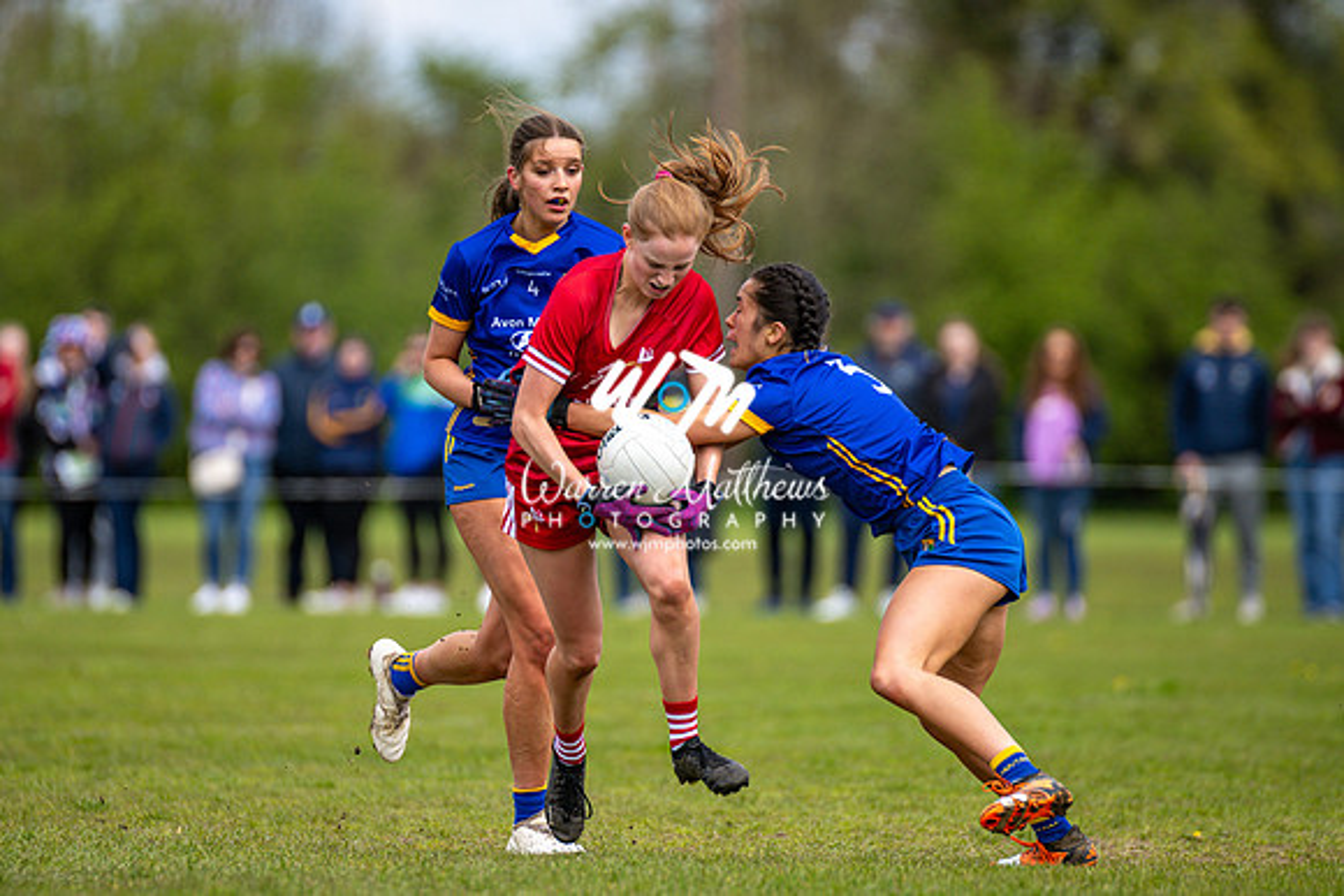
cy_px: 504
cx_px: 560
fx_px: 15952
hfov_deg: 4.8
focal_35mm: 427
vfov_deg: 3.2
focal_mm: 300
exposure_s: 1/2500
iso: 250
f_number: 2.8
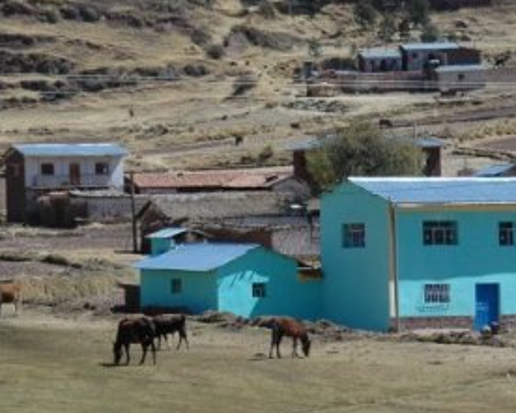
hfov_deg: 9.4
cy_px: 164
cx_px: 250
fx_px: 3147
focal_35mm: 206
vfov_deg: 7.5
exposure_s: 1/800
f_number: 4.5
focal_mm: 56
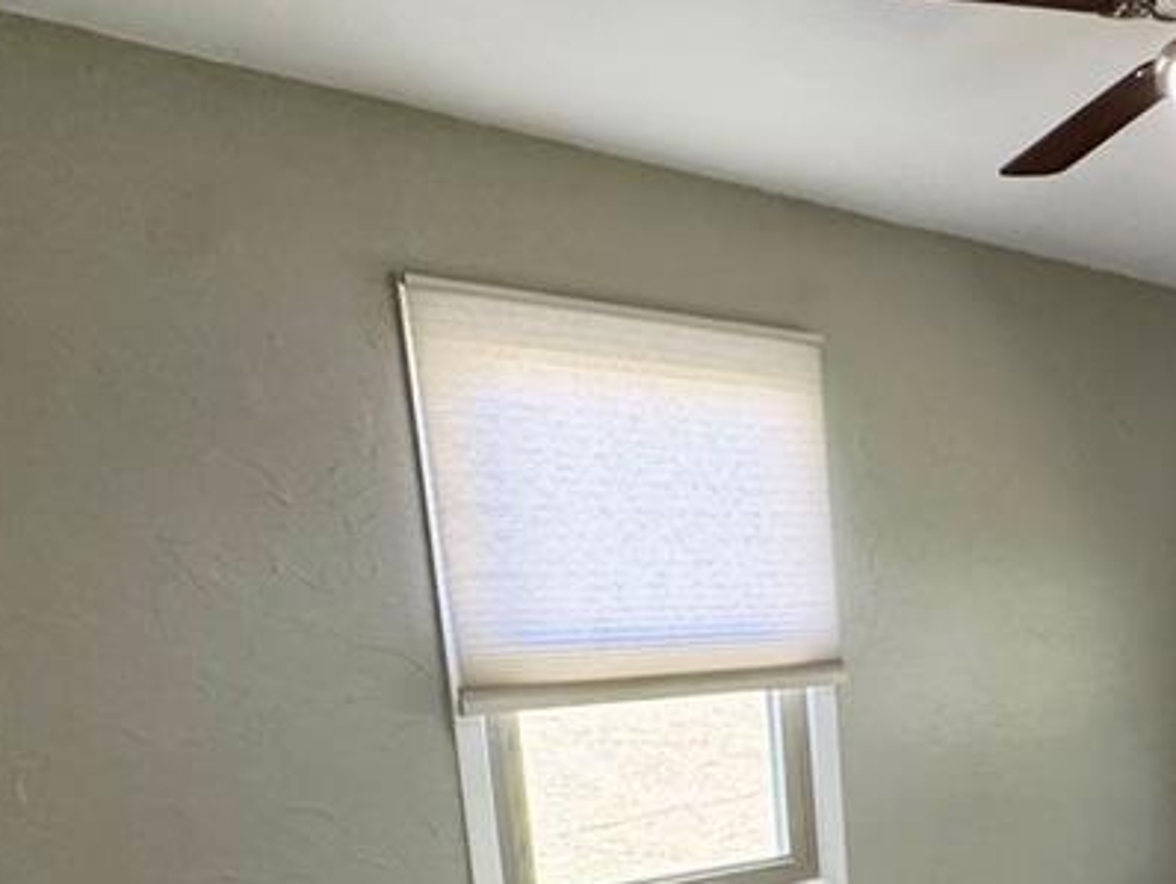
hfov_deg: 43.7
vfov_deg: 36.4
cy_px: 846
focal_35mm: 36
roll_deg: +0.3
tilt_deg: -10.7
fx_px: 1224
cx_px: 1185
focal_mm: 2.22
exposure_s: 1/120
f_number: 2.2
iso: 320
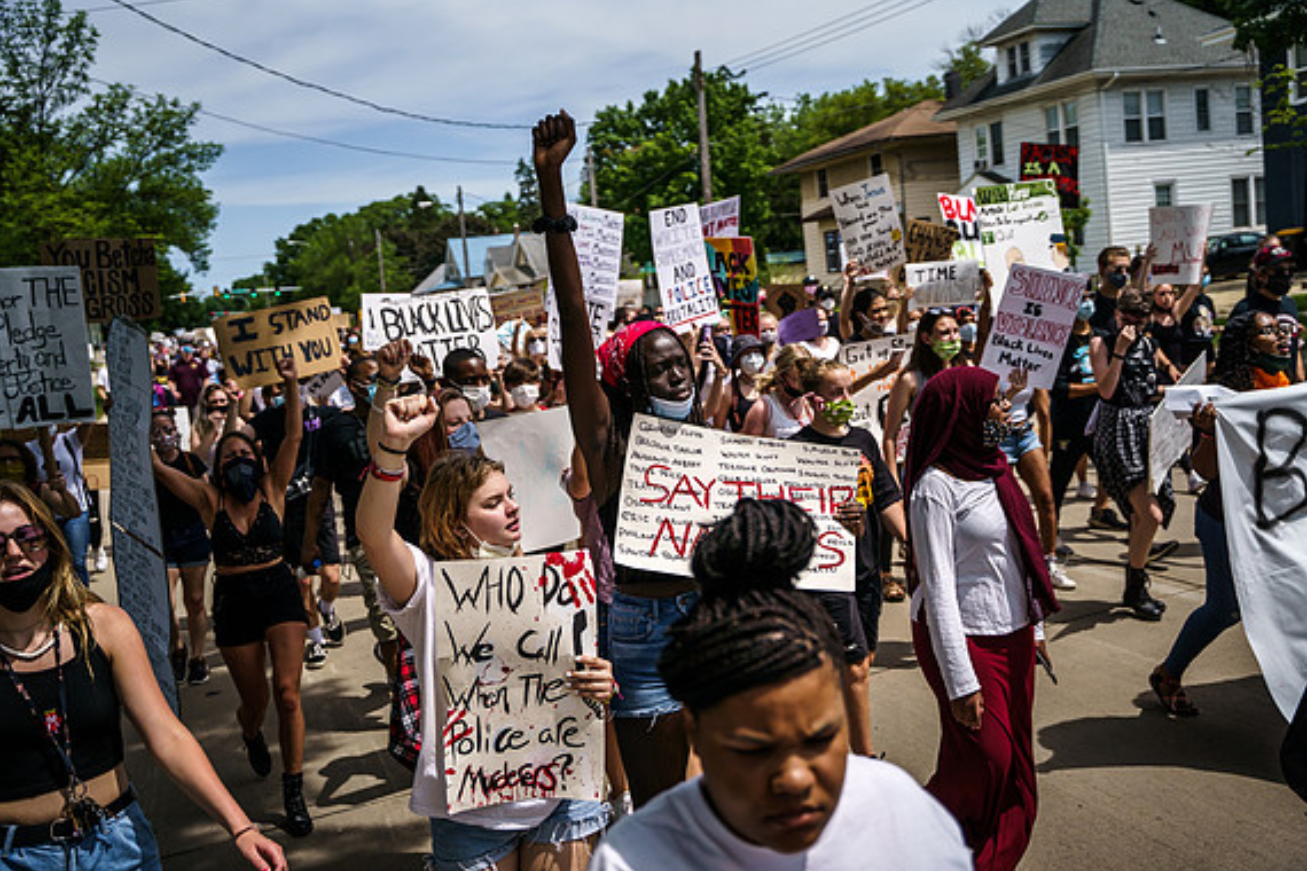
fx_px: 1234
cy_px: 434
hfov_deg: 55.8
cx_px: 660
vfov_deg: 38.9
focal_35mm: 34
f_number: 2.8
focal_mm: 33.1
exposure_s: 1/5000
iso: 200
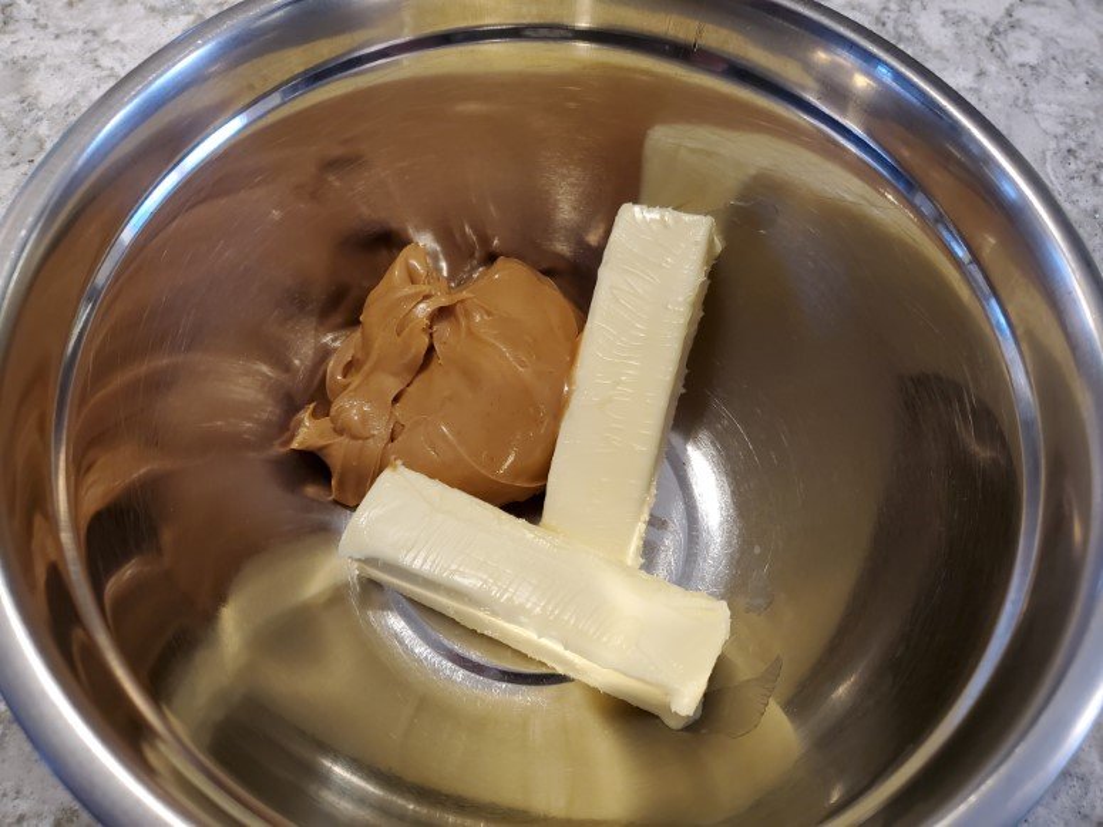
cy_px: 414
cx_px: 552
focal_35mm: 26
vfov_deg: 53.1
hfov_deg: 67.3
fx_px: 828
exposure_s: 1/60
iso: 250
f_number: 1.5
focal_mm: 4.3
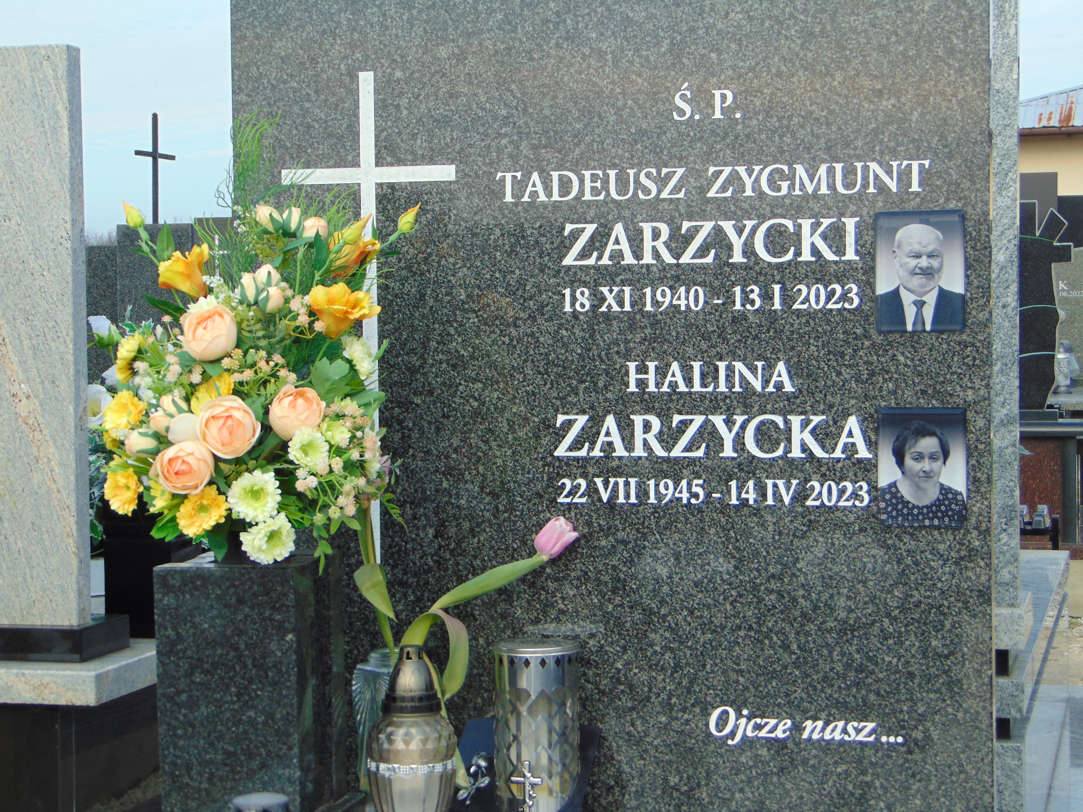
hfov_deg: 27.4
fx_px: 2221
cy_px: 406
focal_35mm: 71
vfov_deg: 20.7
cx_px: 542
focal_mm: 12.8
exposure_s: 1/250
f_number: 3.7
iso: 80
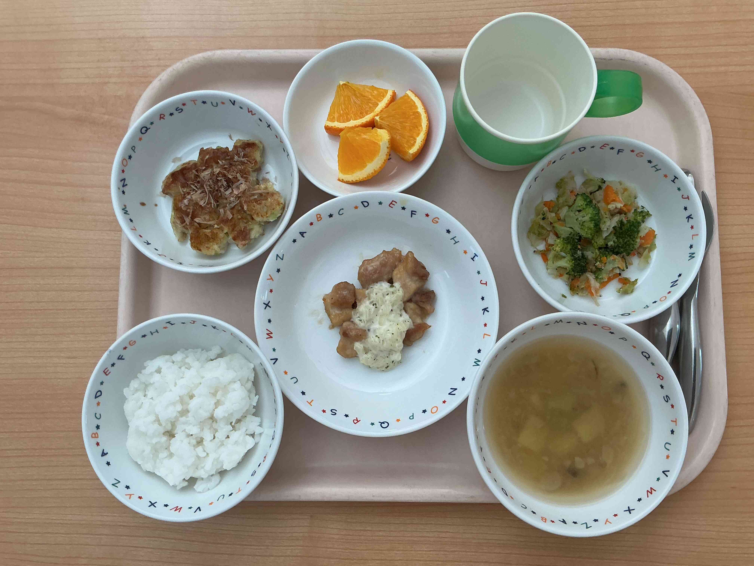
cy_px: 283
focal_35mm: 29
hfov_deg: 61.7
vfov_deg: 48.2
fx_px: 632
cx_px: 377
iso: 40
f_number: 1.8
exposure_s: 1/60
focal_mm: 3
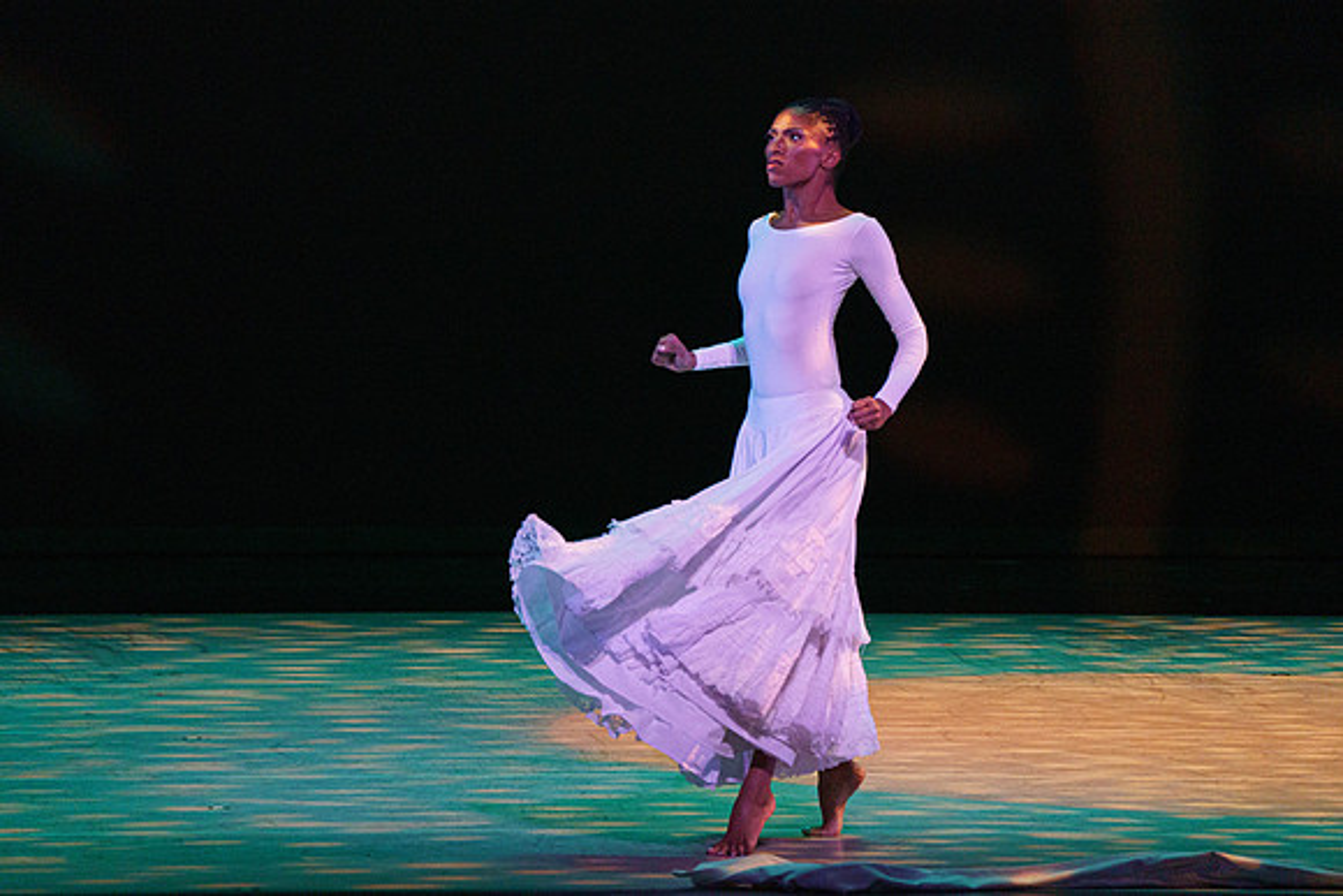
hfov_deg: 5.2
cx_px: 638
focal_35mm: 395
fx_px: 14720
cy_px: 426
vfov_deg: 3.5
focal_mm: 376
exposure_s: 1/400
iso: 5000
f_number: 6.3
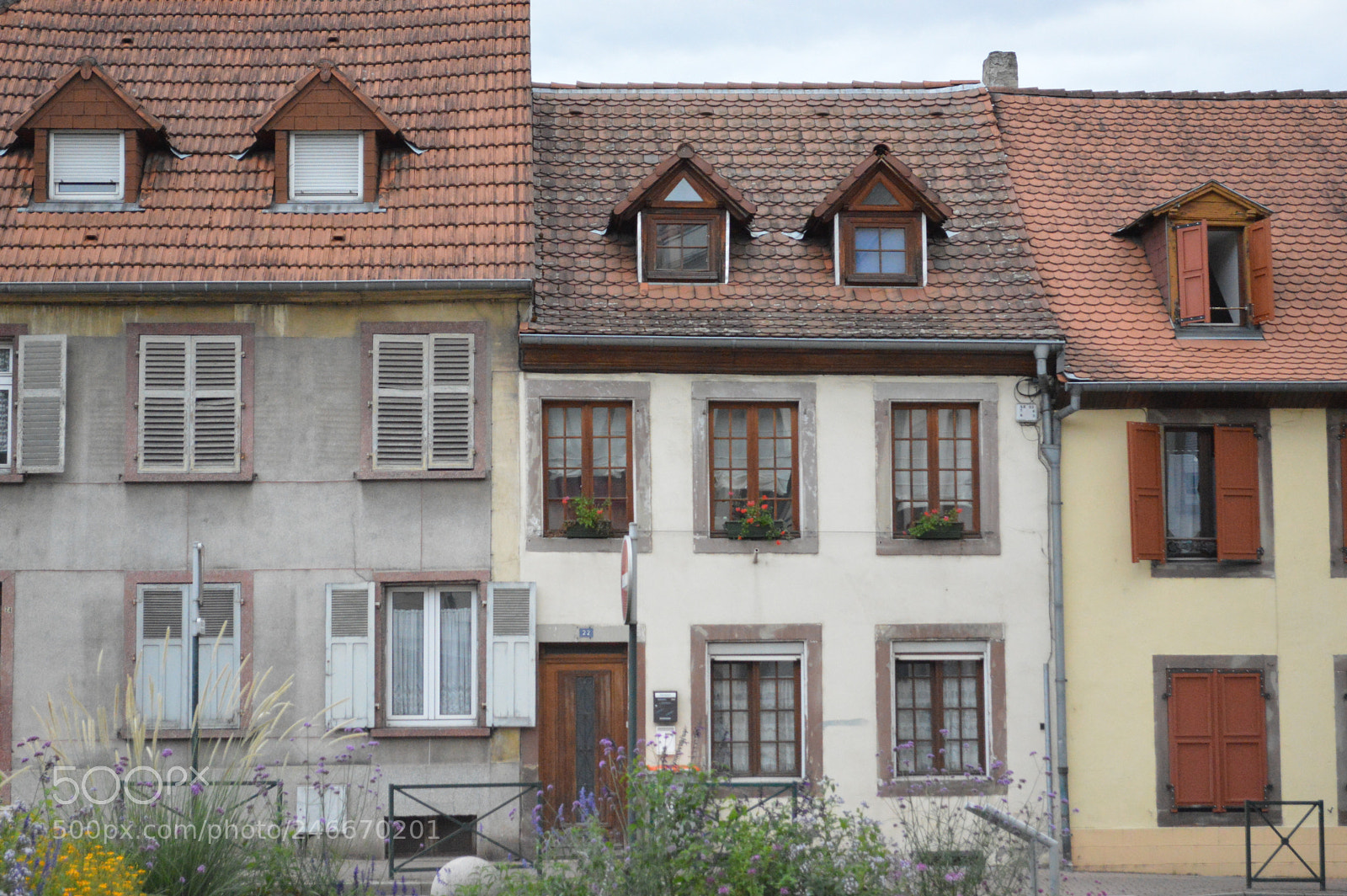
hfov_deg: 30.5
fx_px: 2467
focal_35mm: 66
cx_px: 674
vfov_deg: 20.6
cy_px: 448
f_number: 5.3
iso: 3200
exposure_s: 1/1600
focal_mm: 44
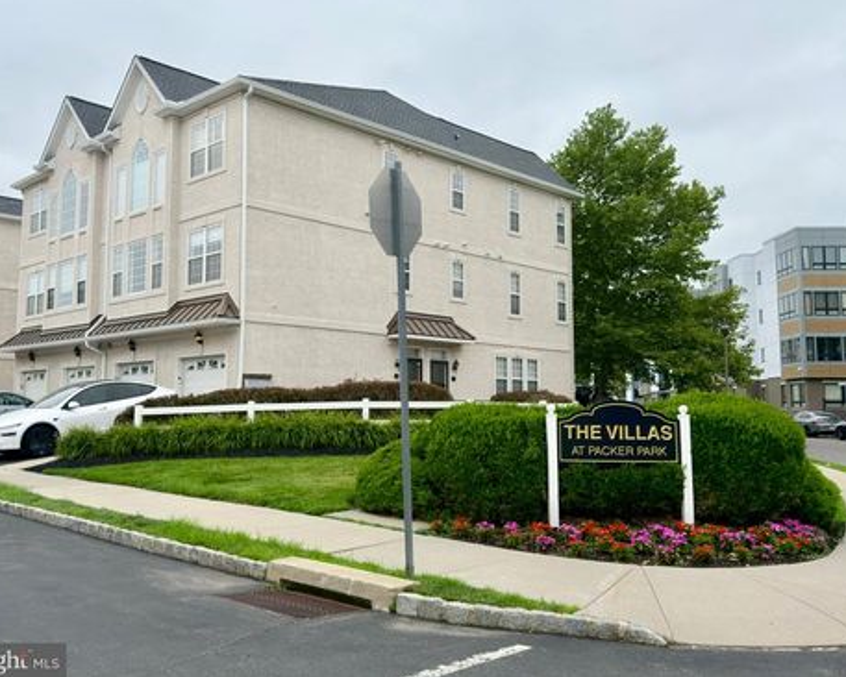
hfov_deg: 55.6
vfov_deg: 45.8
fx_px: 802
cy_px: 335
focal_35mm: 32
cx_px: 417
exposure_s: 1/5128
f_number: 1.78
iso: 64
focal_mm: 6.76
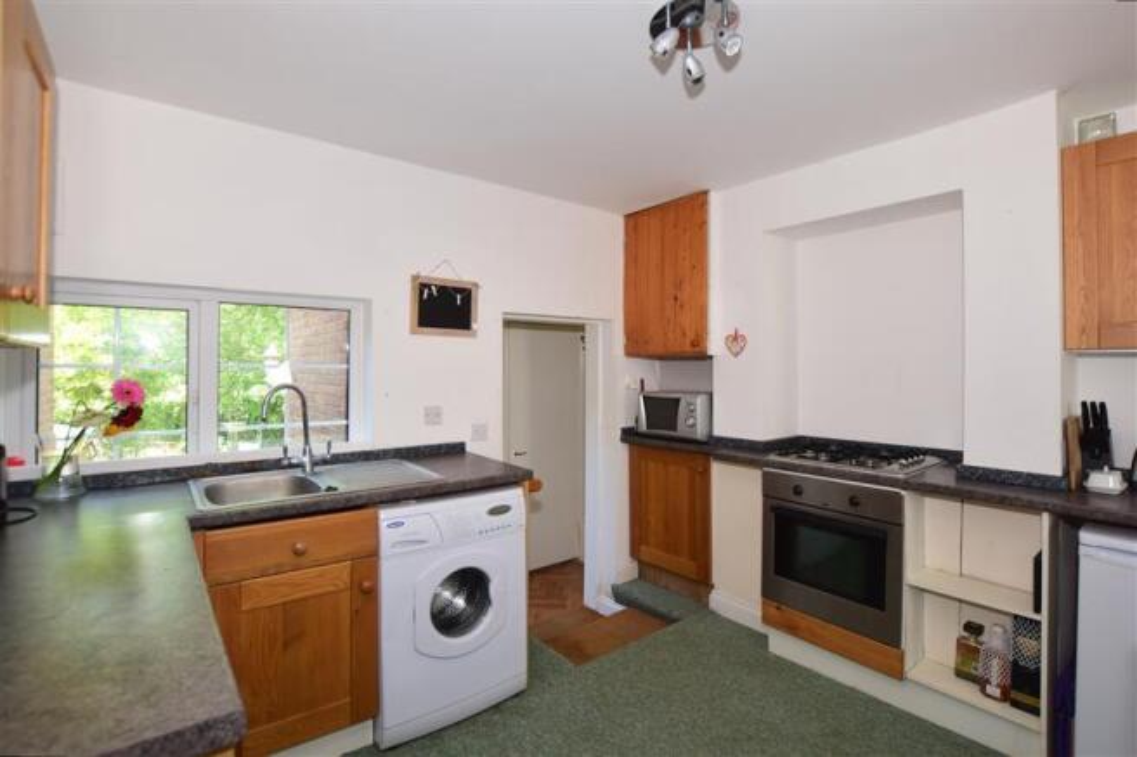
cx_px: 568
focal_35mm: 15
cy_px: 378
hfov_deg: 100.4
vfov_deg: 77.3
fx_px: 474
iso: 200
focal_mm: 10
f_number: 5
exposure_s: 1/50
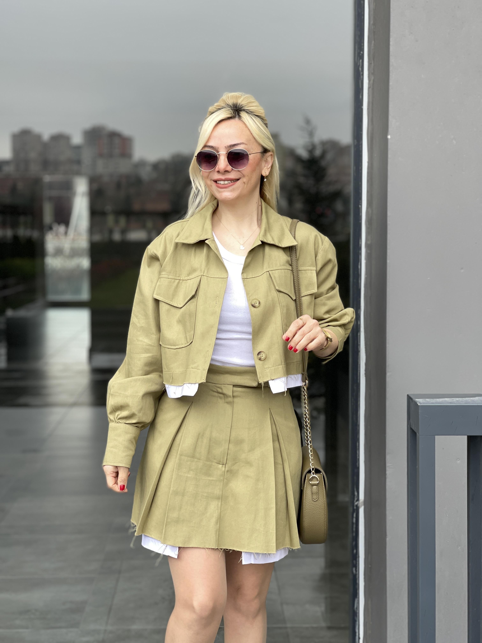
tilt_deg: -4.2
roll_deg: +0.3
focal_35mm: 64
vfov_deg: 30.3
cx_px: 241
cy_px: 322
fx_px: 1188
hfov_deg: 22.9
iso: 40
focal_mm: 7.5
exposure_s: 1/121
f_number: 2.2
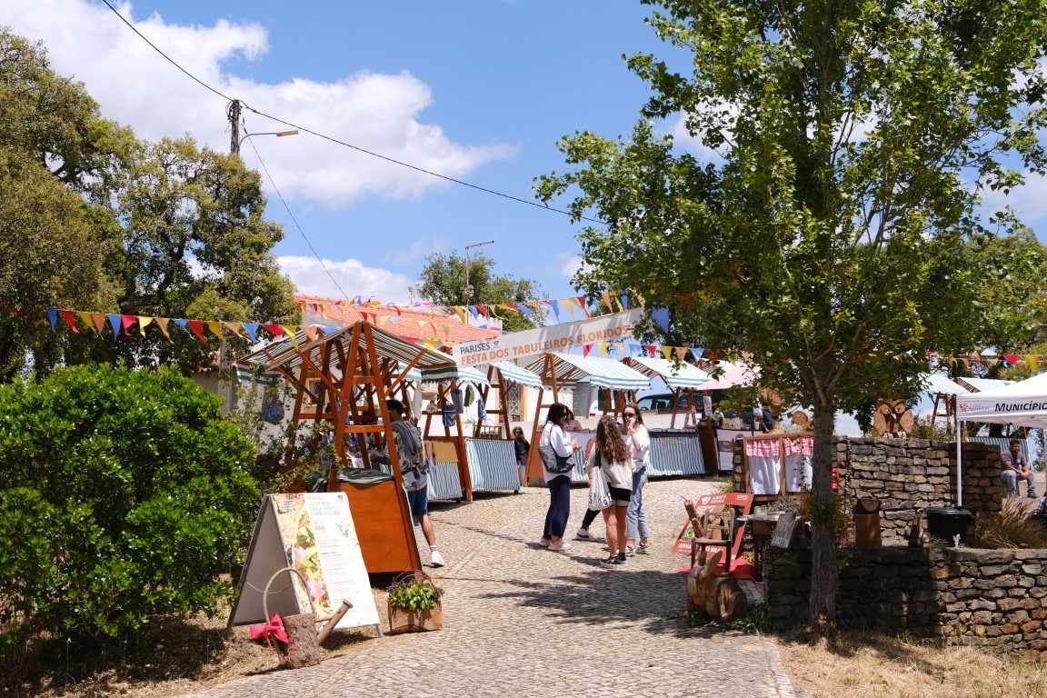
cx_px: 524
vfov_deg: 30.5
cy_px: 349
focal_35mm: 44
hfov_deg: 44.5
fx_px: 1280
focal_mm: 29.2
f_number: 5.6
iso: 160
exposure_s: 1/600
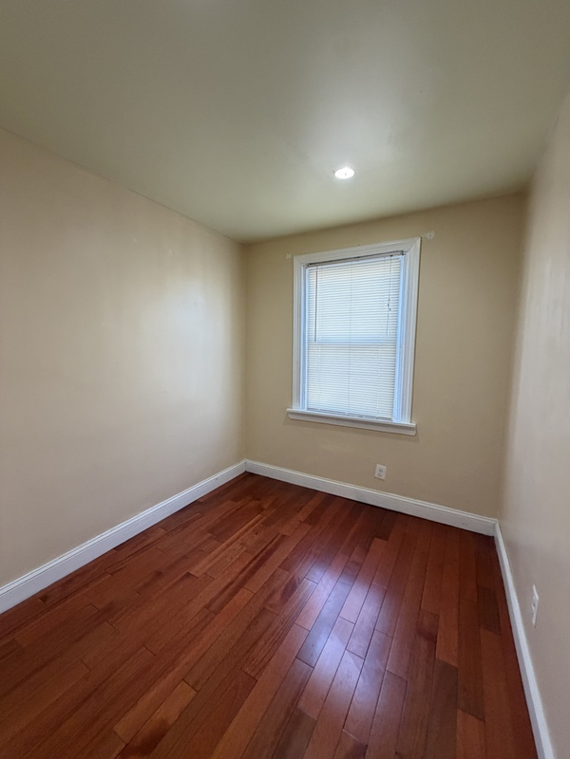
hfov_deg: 85.7
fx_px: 307
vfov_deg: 102.1
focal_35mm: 14
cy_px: 380
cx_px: 285
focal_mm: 2.22
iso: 320
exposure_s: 1/120
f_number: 2.2
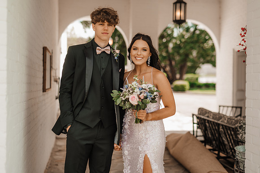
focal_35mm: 50
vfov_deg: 27.0
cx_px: 130
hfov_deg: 39.6
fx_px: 361
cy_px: 86
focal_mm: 50
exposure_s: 1/800
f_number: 1.8
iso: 100
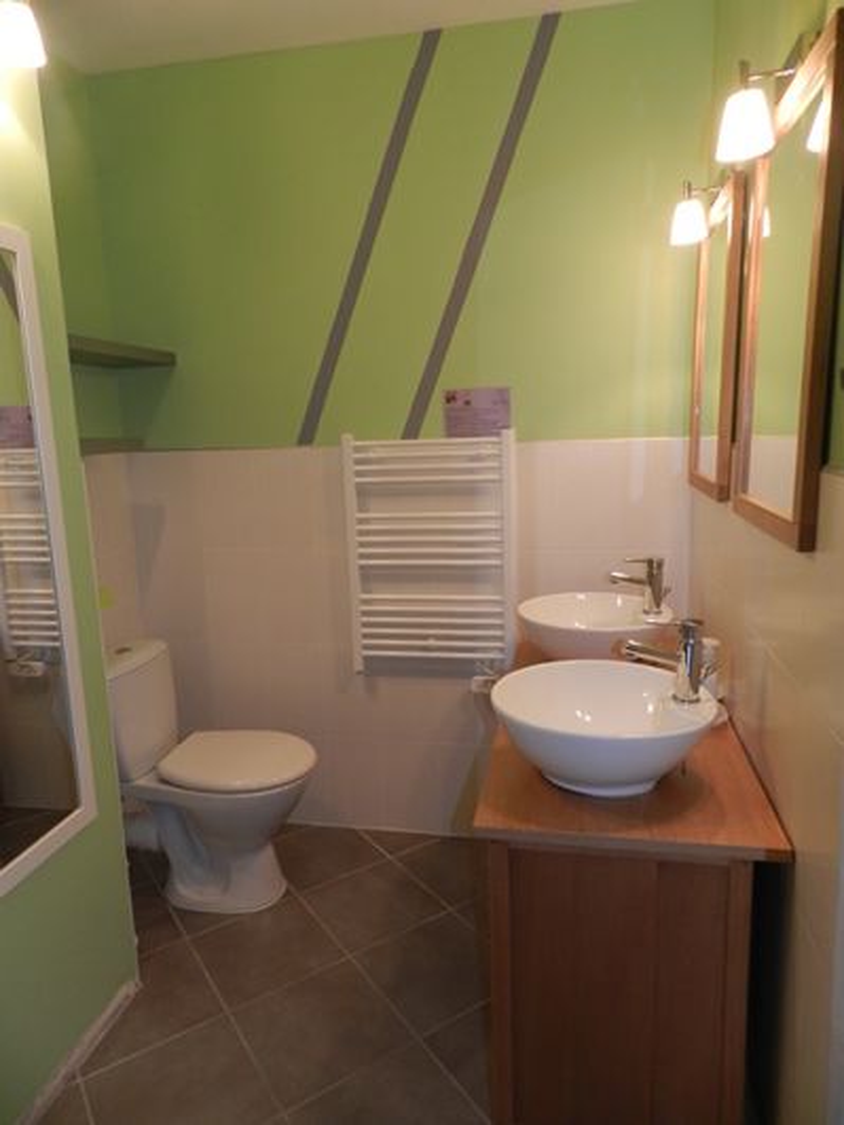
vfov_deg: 73.9
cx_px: 422
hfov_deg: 58.9
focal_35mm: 23
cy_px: 562
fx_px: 748
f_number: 3.4
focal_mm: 4
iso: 200
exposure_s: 1/30
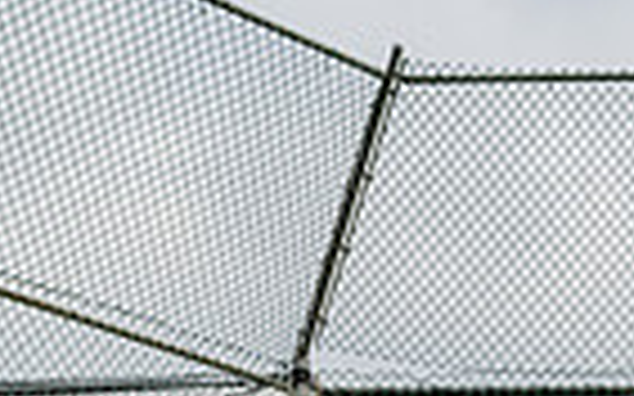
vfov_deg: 9.9
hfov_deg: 18.2
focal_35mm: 114
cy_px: 999
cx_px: 468
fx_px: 1969
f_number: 5.6
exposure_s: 1/200
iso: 80
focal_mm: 35
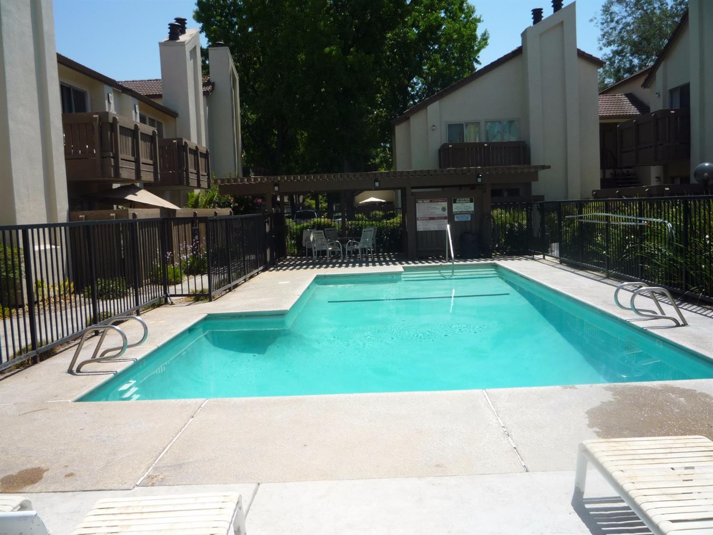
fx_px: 618
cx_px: 356
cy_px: 268
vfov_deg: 46.8
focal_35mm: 30
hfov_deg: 60.0
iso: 100
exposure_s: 1/500
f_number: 5.6
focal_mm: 5.2
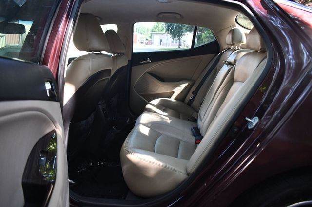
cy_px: 104
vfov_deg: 47.9
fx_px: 234
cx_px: 156
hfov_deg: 67.4
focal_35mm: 27
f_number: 3.5
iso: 1000
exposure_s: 1/125
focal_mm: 18
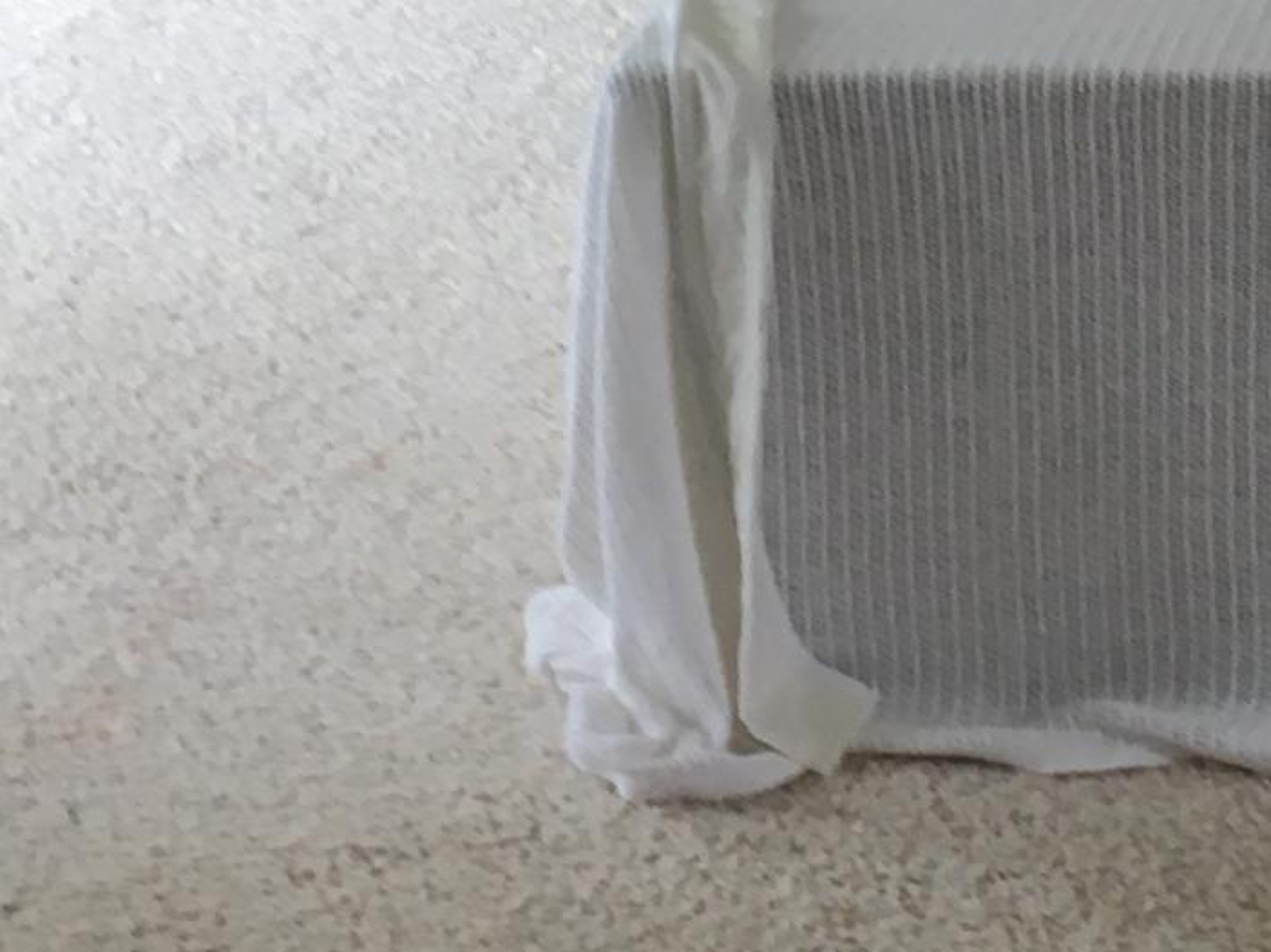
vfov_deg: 11.7
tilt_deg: -15.8
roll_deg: +1.3
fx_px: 4551
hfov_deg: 15.7
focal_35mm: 124
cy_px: -141
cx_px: 1121
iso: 50
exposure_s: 1/30
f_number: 2.2
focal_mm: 4.15
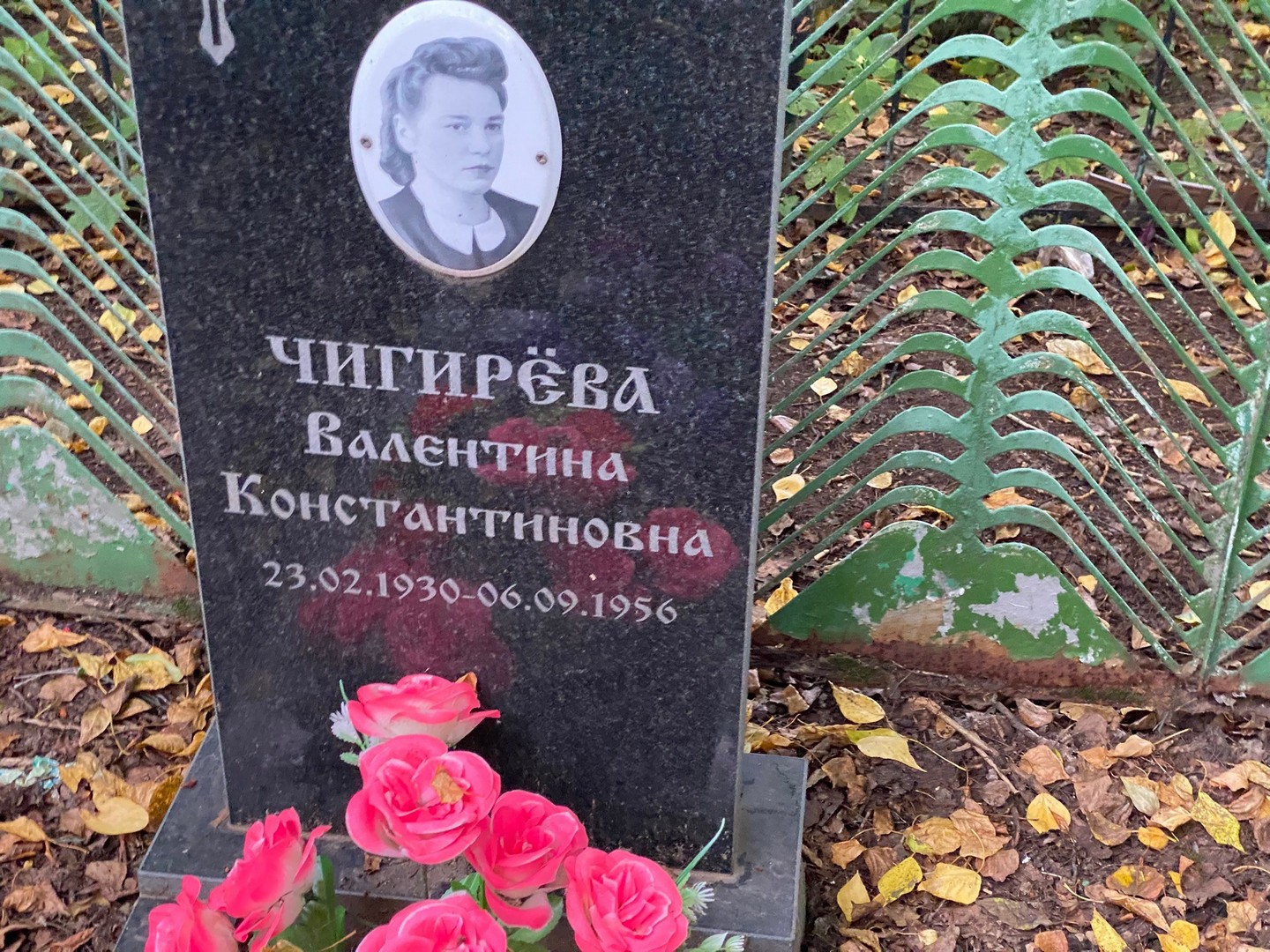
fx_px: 1908
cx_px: 635
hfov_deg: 36.8
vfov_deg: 28.0
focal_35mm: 52
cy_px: 476
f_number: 2
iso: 640
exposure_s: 1/40
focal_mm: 6
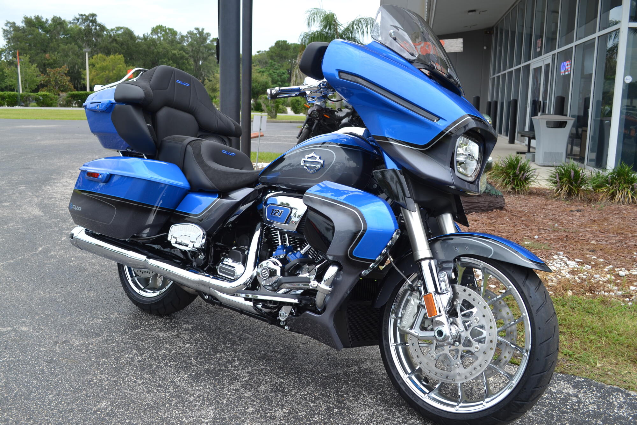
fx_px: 584
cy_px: 212
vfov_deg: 40.0
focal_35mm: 33
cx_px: 318
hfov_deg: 57.2
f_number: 6.3
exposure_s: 1/160
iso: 100
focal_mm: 22
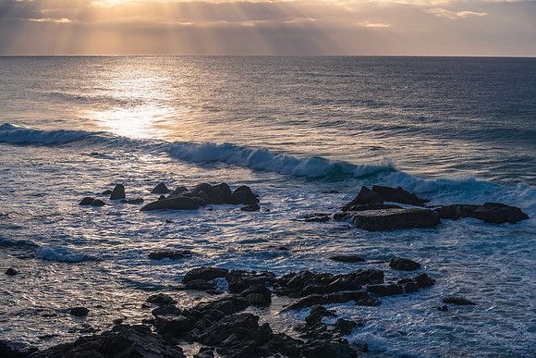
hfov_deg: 28.8
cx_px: 268
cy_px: 179
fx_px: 1042
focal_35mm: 70
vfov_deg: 19.5
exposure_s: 1/1250
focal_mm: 70
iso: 200
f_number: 7.1
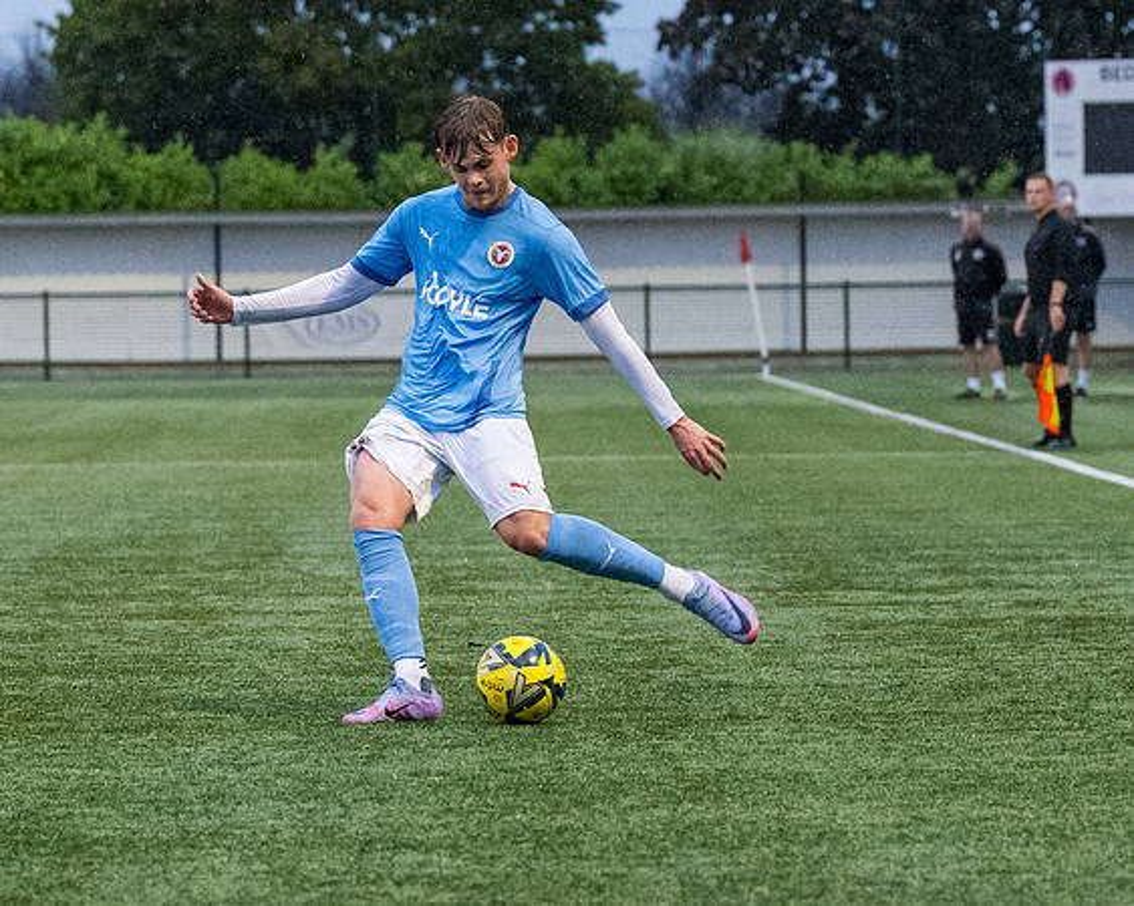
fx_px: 8265
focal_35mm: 246
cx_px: 688
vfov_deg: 6.3
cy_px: 741
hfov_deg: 7.8
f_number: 2.8
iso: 4000
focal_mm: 76
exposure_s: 1/1250
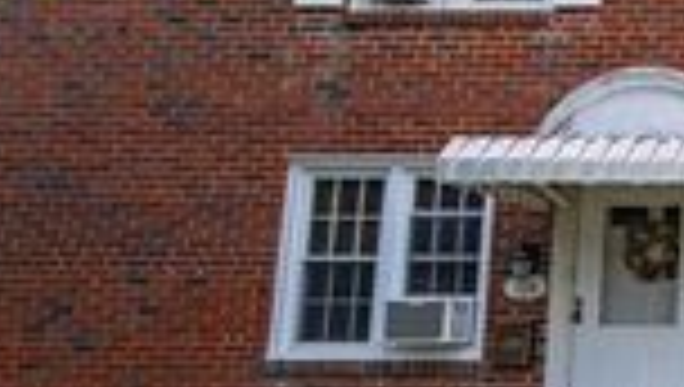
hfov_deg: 26.2
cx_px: 1053
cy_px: 232
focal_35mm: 55
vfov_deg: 21.9
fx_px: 999
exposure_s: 1/2000
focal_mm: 16
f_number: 9
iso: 320
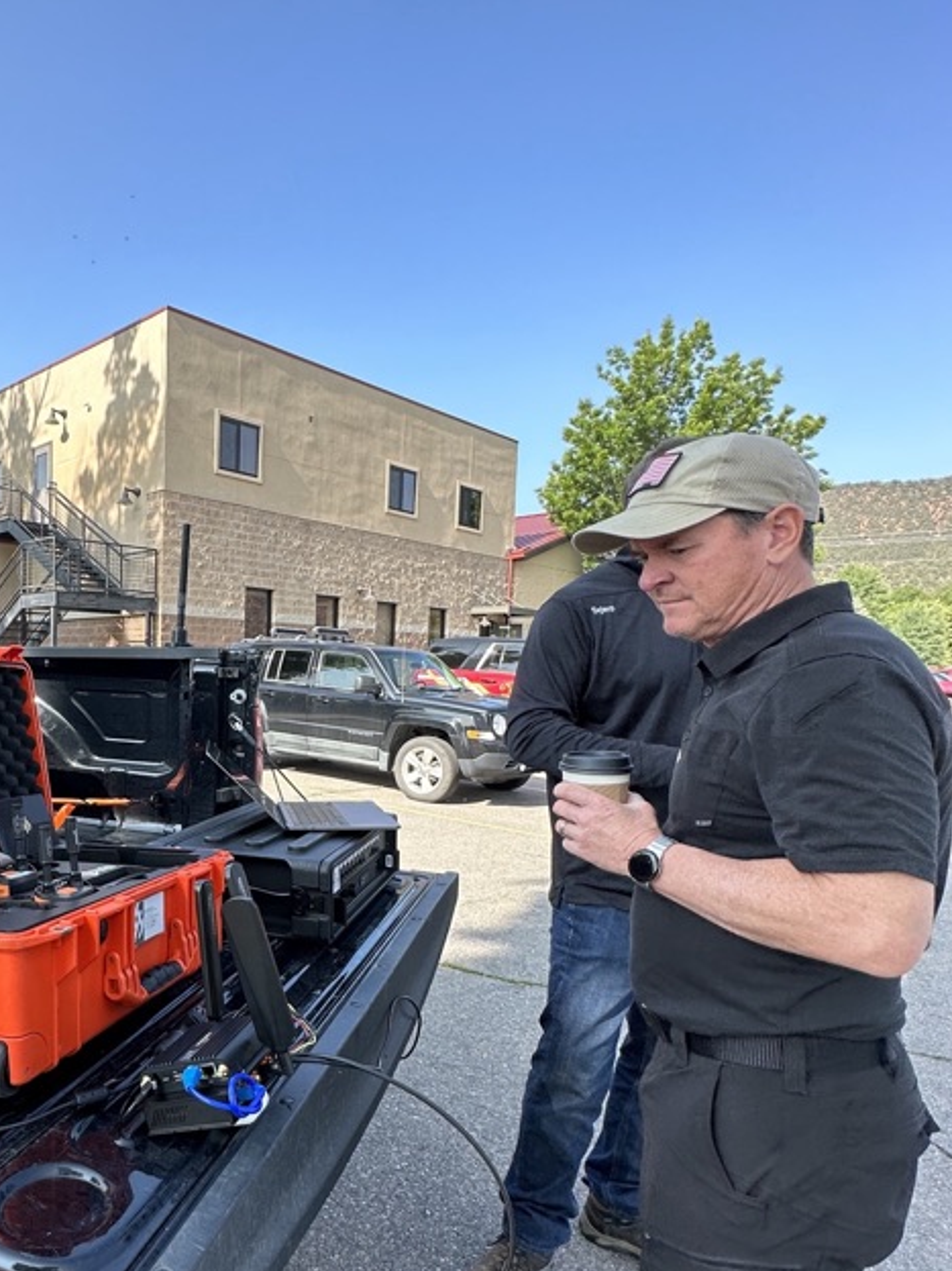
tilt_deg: -4.7
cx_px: 173
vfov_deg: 73.5
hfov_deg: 54.3
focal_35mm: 23
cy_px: 730
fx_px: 844
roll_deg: -1.1
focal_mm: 2.22
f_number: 2.2
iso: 40
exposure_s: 1/553
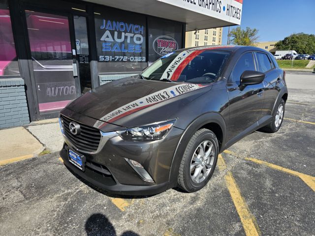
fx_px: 209
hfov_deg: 73.9
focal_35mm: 23
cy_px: 118
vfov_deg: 58.9
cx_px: 158
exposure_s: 1/801
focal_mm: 6.3
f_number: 1.7
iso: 12
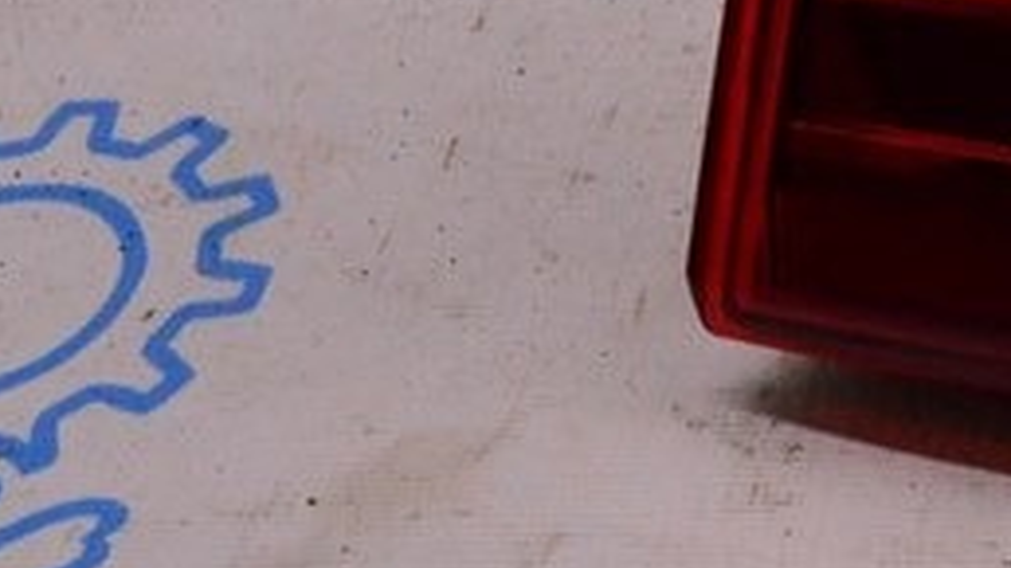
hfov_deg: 14.4
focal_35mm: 131
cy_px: -72
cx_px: 1842
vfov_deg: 9.2
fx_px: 3513
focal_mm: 21
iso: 1600
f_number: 8
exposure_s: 1/250
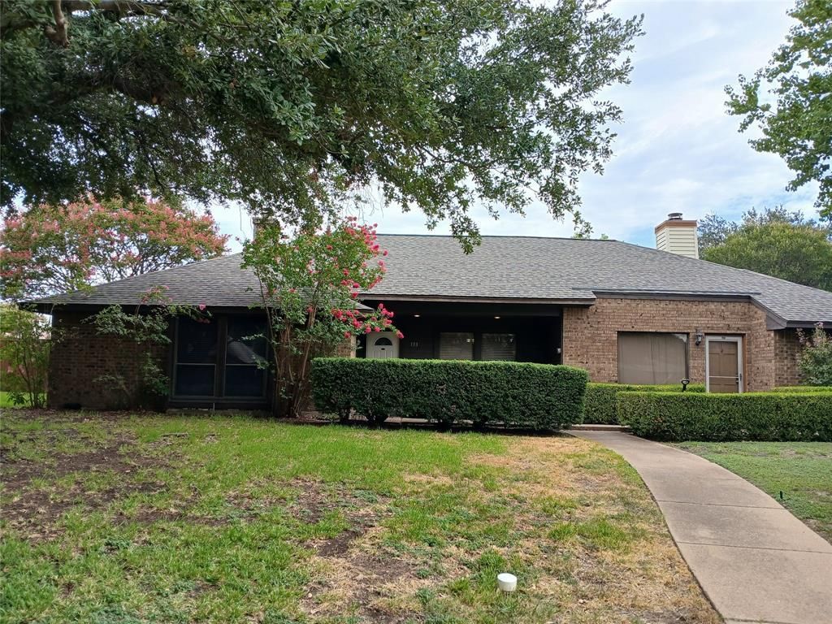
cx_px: 416
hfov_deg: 67.3
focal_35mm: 26
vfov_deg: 53.1
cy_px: 312
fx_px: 625
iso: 20
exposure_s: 1/177
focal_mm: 3.98
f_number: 1.8
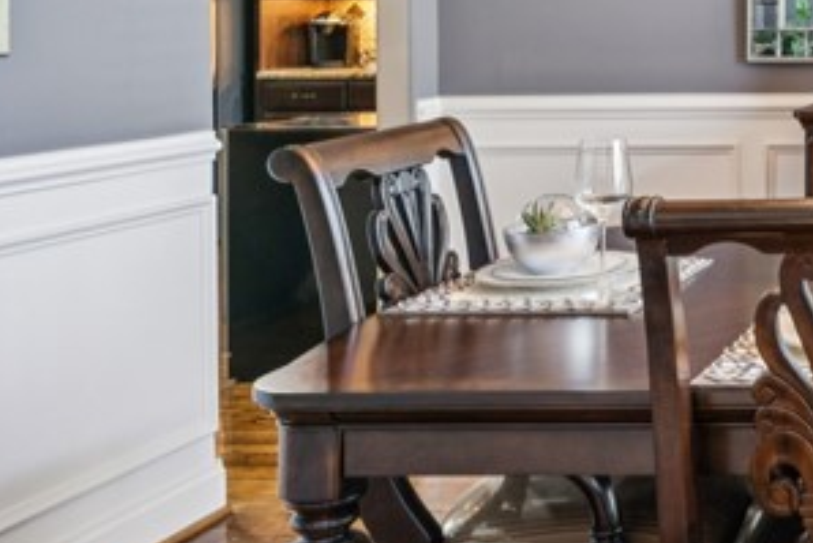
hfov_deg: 29.6
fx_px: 1152
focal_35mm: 51
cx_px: 1102
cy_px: 3
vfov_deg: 25.3
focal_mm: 14
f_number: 13
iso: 400
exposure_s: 1/4
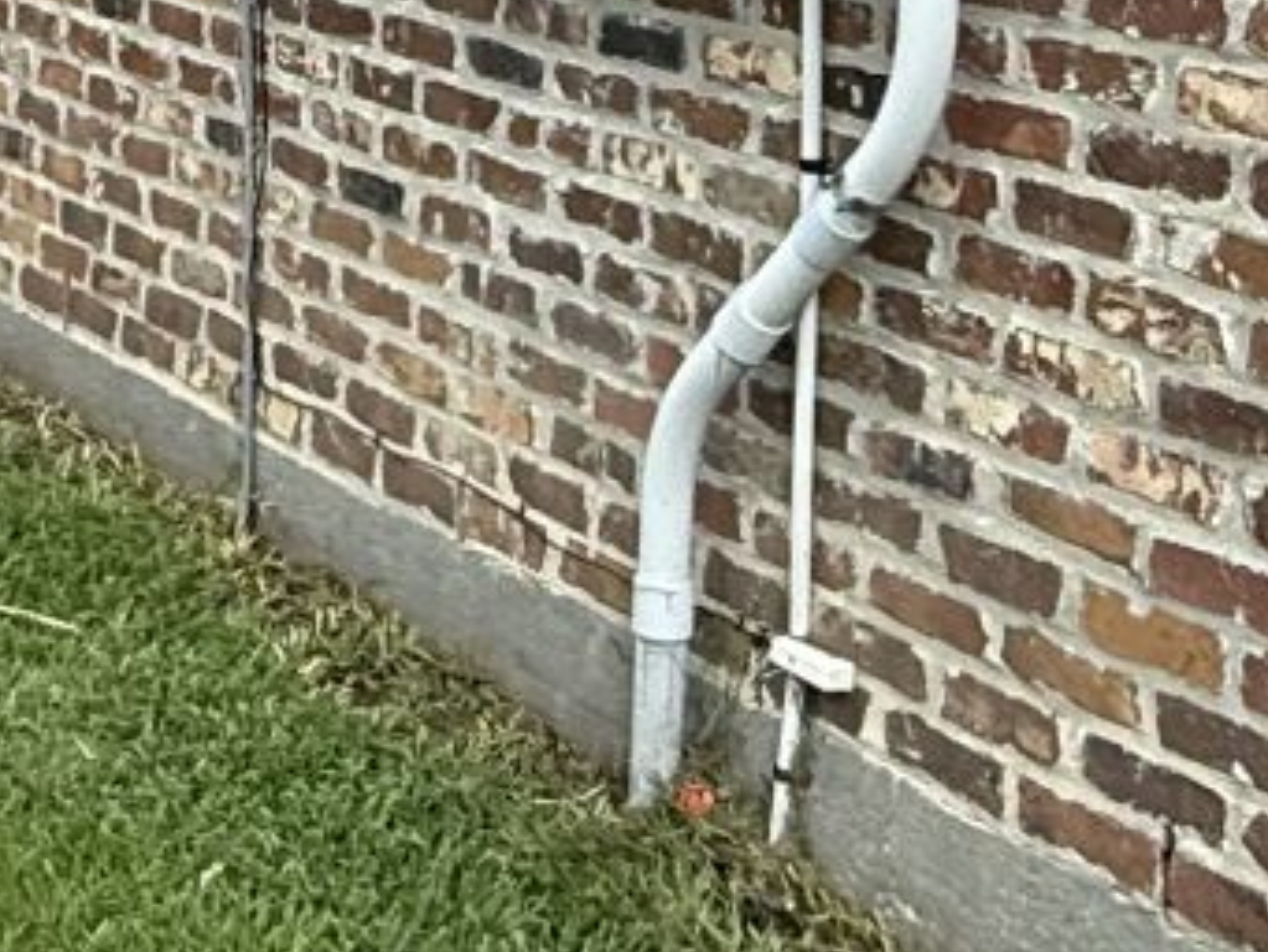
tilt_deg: +1.9
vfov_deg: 16.7
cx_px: 227
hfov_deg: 23.4
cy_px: -364
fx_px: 3005
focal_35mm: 82
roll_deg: -2.7
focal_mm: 2.22
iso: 64
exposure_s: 1/1050
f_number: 2.2
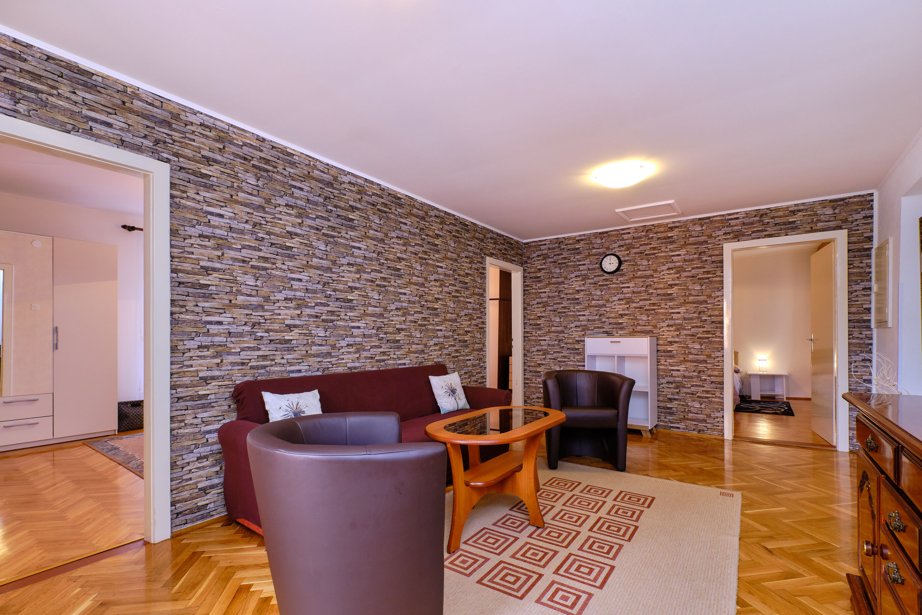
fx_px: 384
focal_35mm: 15
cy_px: 308
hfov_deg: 100.4
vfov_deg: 77.3
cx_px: 461
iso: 320
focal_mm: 10
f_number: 9
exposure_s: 1/8
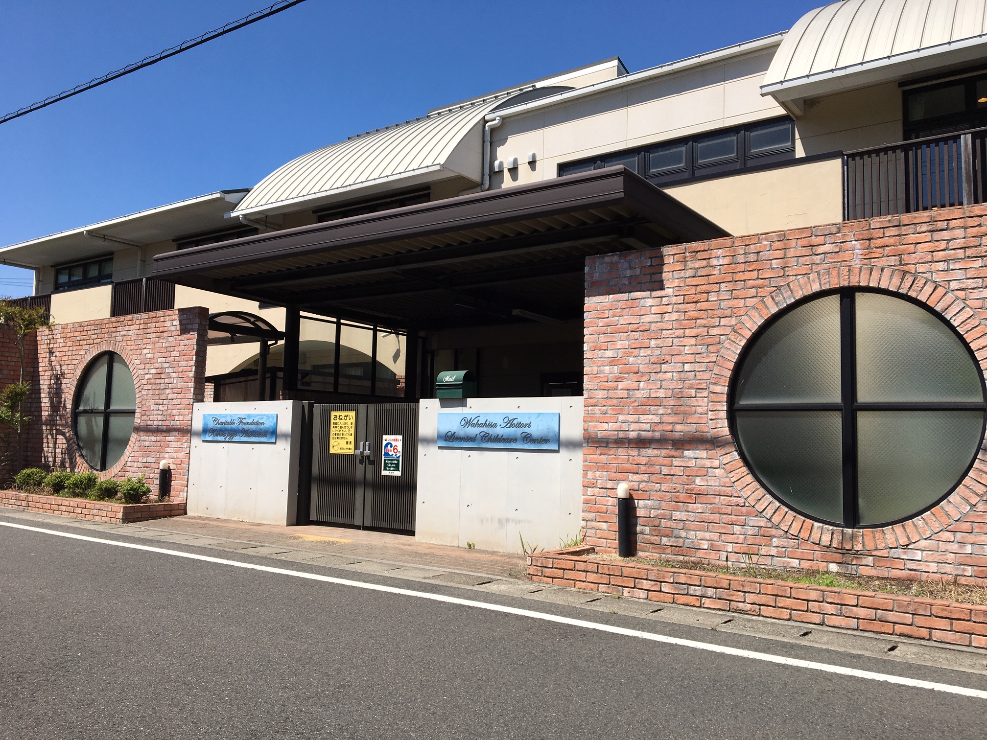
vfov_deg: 48.2
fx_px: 827
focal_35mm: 29
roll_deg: -1.0
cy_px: 370
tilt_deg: +4.6
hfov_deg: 61.7
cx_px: 494
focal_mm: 4.15
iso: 25
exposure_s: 1/2079
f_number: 2.2
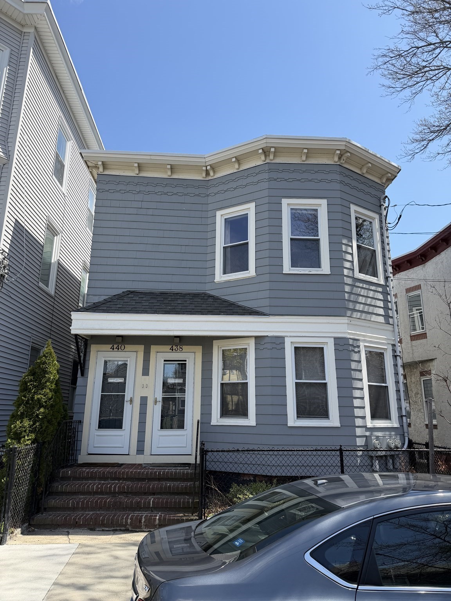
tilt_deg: +15.4
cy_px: 300
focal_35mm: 24
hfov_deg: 56.8
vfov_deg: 71.6
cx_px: 226
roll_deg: +0.2
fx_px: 417
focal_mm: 6.76
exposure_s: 1/2801
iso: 80
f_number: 1.78
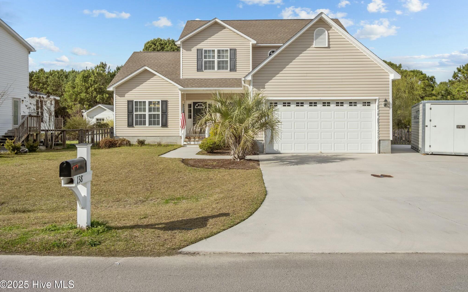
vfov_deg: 41.7
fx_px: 383
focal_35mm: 30
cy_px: 123
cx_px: 235
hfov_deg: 62.9
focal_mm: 14
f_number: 5.6
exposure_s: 1/1000
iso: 200
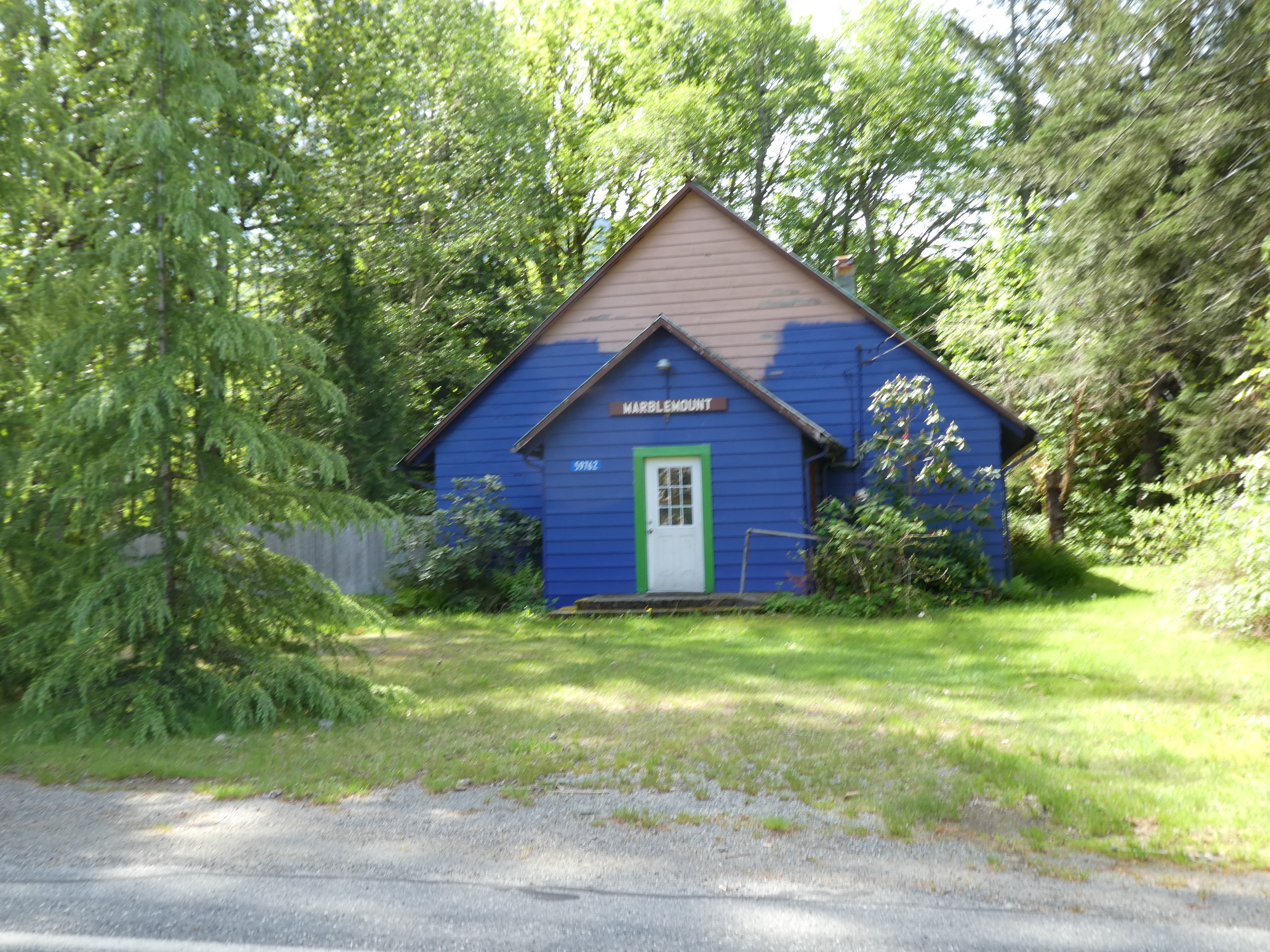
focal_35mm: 35
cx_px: 635
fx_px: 1284
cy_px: 476
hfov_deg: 52.6
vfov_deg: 40.7
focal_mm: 6.3
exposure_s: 1/80
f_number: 3.7
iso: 80
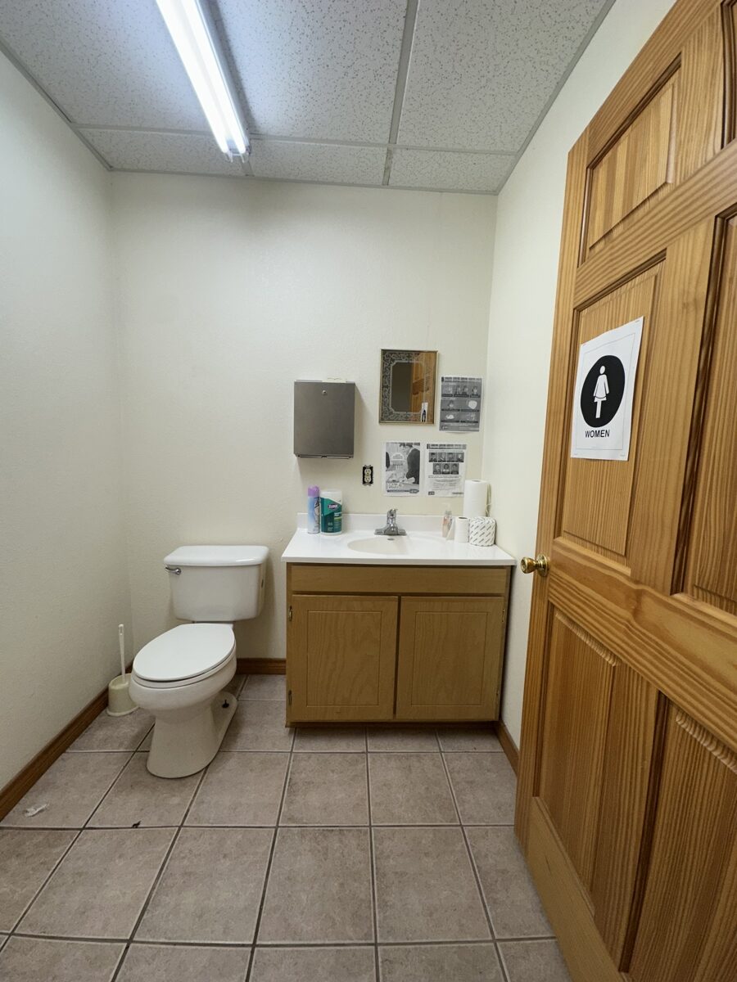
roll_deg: -2.2
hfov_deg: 85.7
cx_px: 368
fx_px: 397
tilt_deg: -6.0
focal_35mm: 14
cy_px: 491
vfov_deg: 102.1
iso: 80
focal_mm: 2.22
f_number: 2.2
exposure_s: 1/120
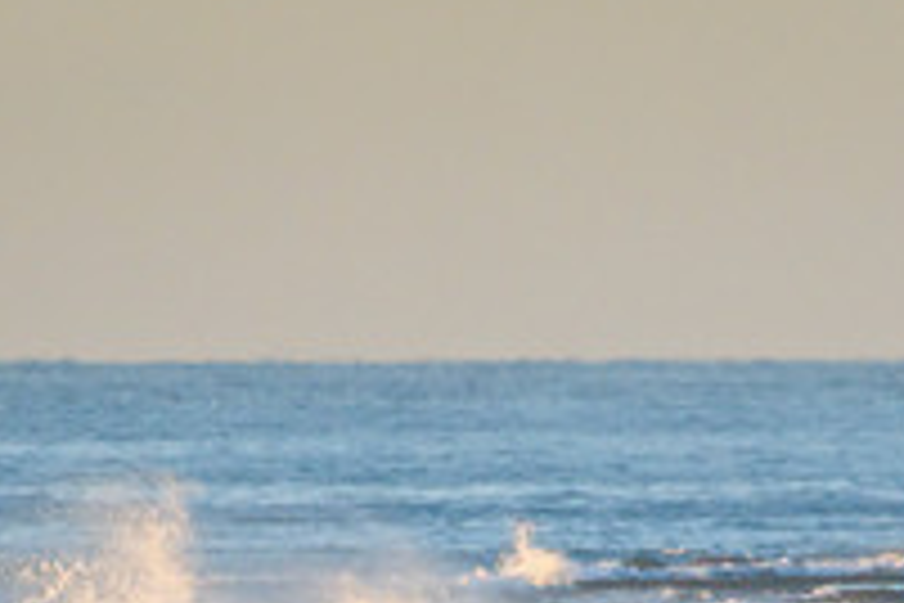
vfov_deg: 0.6
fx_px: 56219
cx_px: 616
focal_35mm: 2239
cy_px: 772
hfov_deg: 0.9
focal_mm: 500
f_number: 5.6
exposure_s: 1/1250
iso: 640
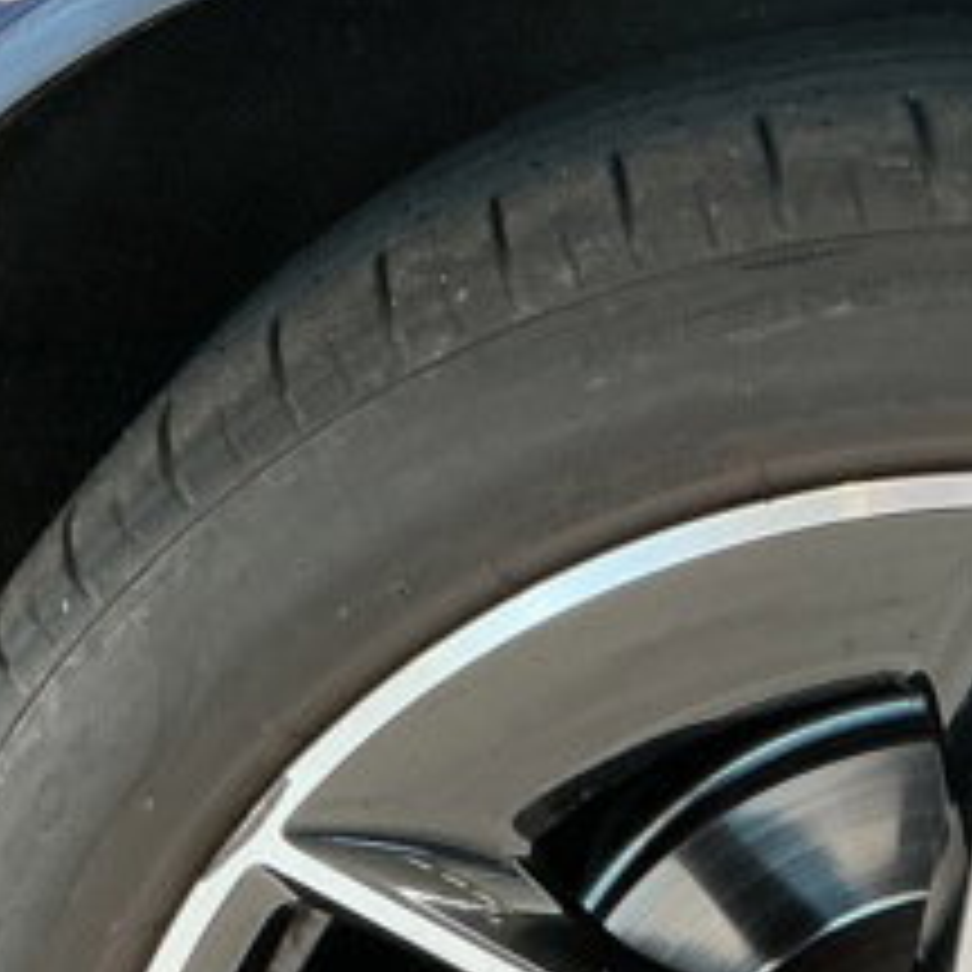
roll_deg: -3.3
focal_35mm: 95
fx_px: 3018
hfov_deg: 17.8
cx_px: 981
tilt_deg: -29.9
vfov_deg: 17.6
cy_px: 1116
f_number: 1.8
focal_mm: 3
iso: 64
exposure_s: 1/60
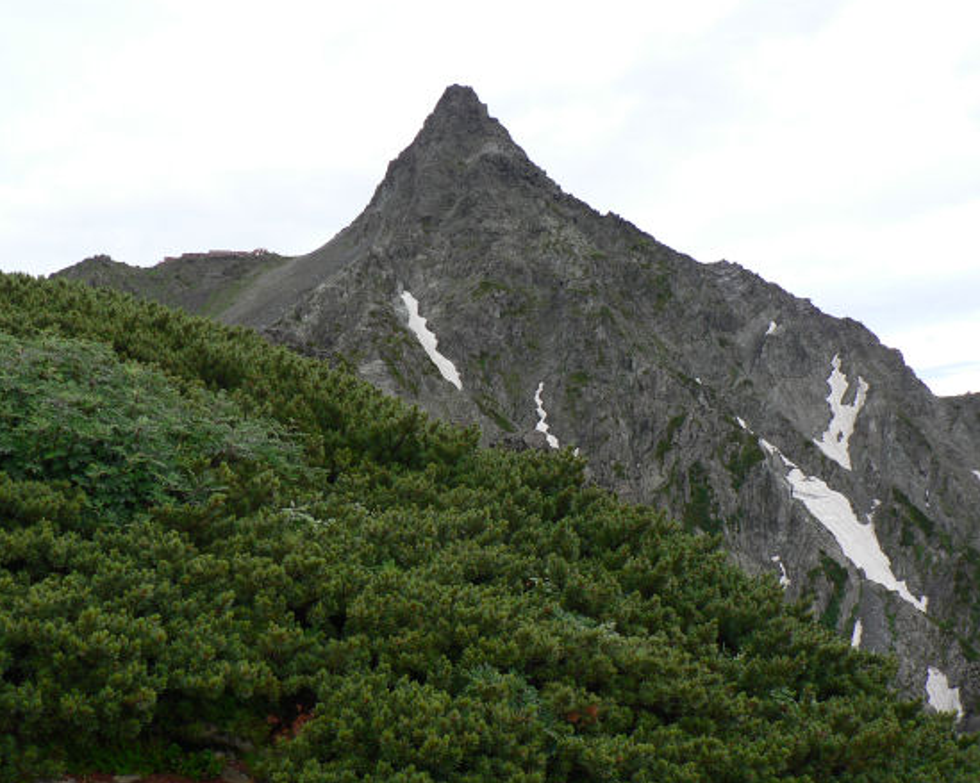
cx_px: 453
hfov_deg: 44.8
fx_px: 1189
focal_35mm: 41
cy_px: 389
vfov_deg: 36.5
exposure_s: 1/60
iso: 80
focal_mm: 6
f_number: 2.8
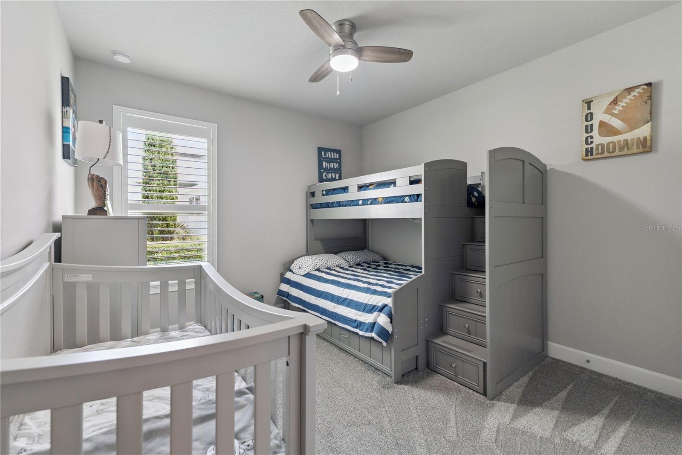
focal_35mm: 15
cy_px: 228
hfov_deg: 100.4
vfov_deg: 77.3
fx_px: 284
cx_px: 341
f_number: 2.8
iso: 400
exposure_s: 1/160
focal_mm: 10
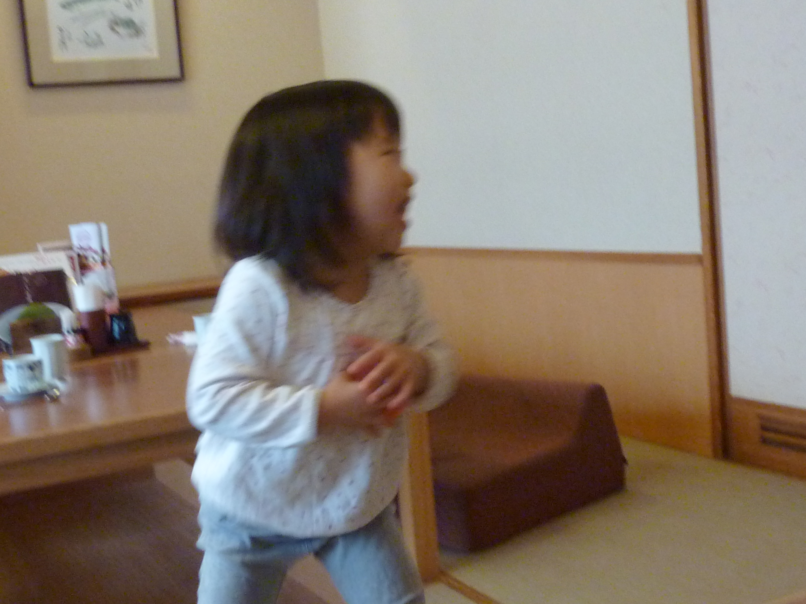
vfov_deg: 32.2
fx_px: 1048
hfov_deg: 42.1
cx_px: 403
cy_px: 302
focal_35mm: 45
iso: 320
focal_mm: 4.1
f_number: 3.3
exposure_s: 1/30
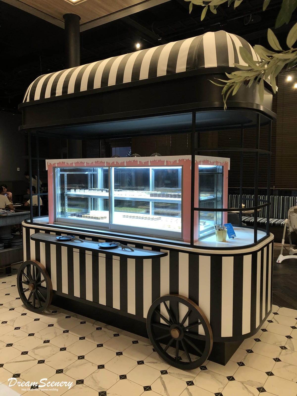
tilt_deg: -4.8
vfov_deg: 63.4
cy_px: 198
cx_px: 148
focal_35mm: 28
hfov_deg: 49.7
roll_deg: -0.8
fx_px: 320
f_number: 1.8
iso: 40
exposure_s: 1/20
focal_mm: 3.99
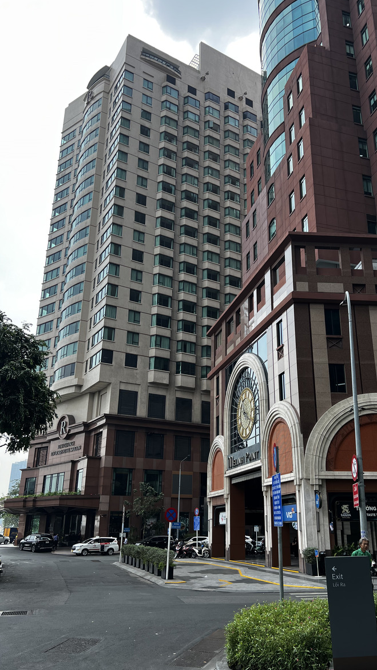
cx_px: 225
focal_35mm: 29
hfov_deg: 40.0
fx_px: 516
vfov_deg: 66.1
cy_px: 336
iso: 50
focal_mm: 5.7
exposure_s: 1/1196
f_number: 1.5
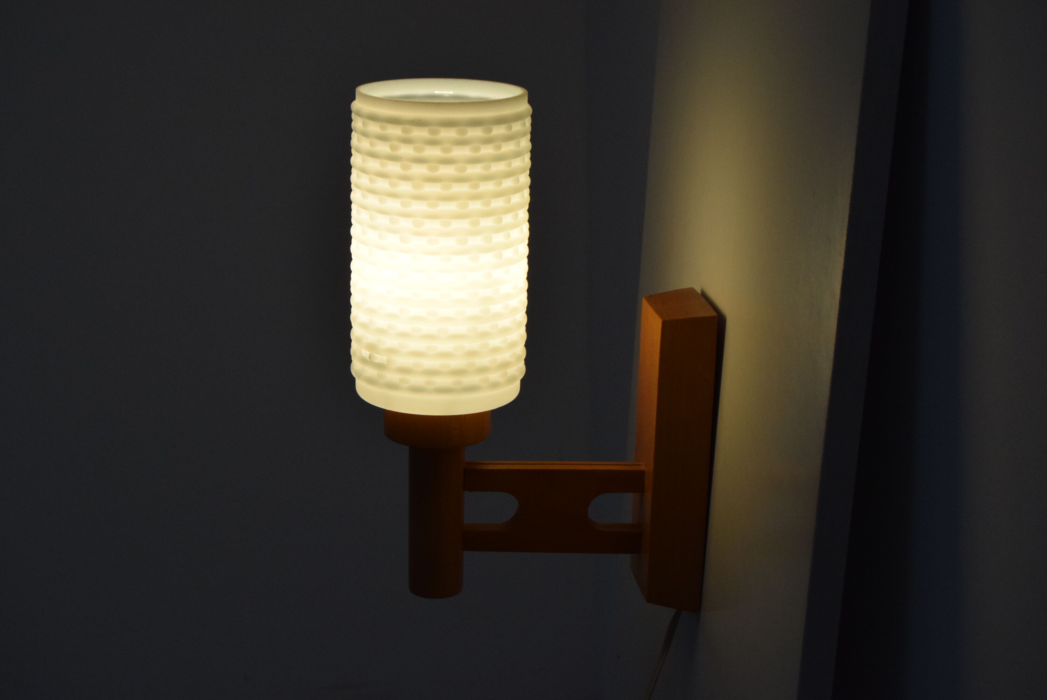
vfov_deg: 20.2
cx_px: 524
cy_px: 350
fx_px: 1965
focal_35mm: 68
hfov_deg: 29.8
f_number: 8
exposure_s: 1/250
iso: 1600
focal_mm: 45
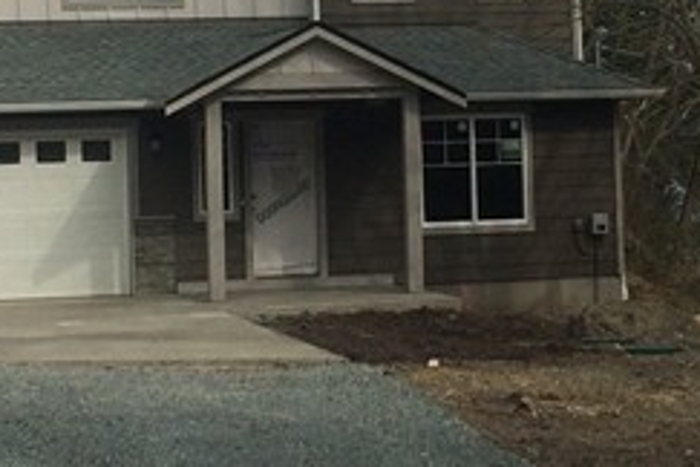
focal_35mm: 127
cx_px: 351
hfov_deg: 16.1
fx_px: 2469
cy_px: 52
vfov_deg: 10.7
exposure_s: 1/2415
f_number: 2.2
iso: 32
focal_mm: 4.15
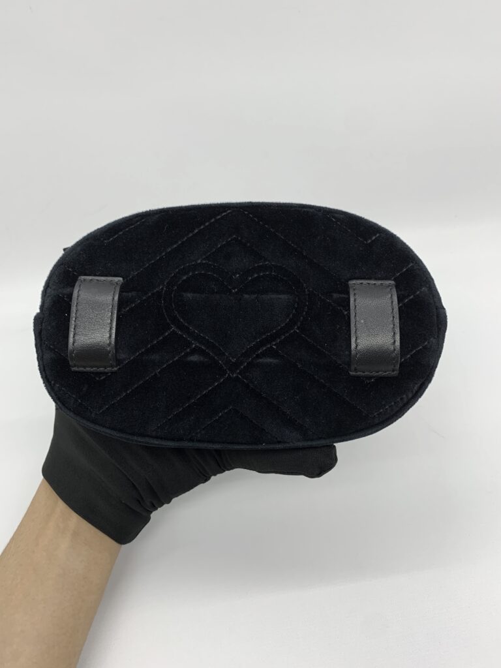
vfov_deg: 67.3
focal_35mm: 26
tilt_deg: -45.0
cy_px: 334
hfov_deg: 53.1
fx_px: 502
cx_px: 250
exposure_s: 1/100
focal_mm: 4.25
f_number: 1.8
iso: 25
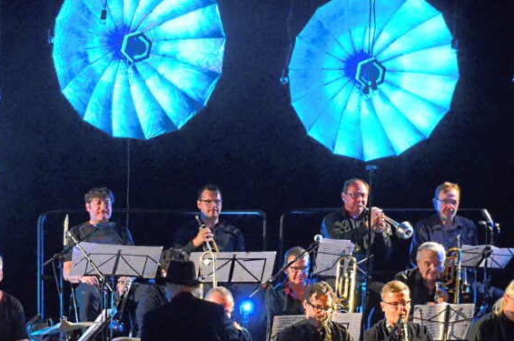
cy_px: 311
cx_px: 129
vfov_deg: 9.5
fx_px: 2039
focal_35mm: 143
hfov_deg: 14.3
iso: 6400
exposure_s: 1/160
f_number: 6.3
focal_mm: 45
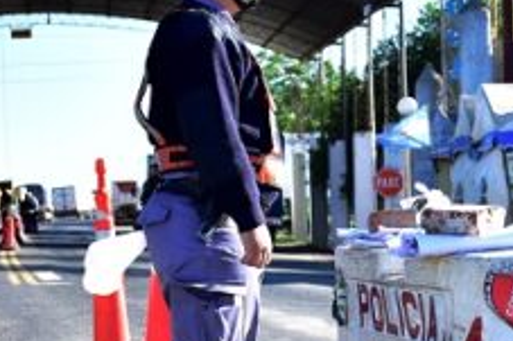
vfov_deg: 11.2
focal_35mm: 122
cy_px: 235
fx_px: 1730
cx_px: 356
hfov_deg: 16.8
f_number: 4
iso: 100
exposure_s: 1/320
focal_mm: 27
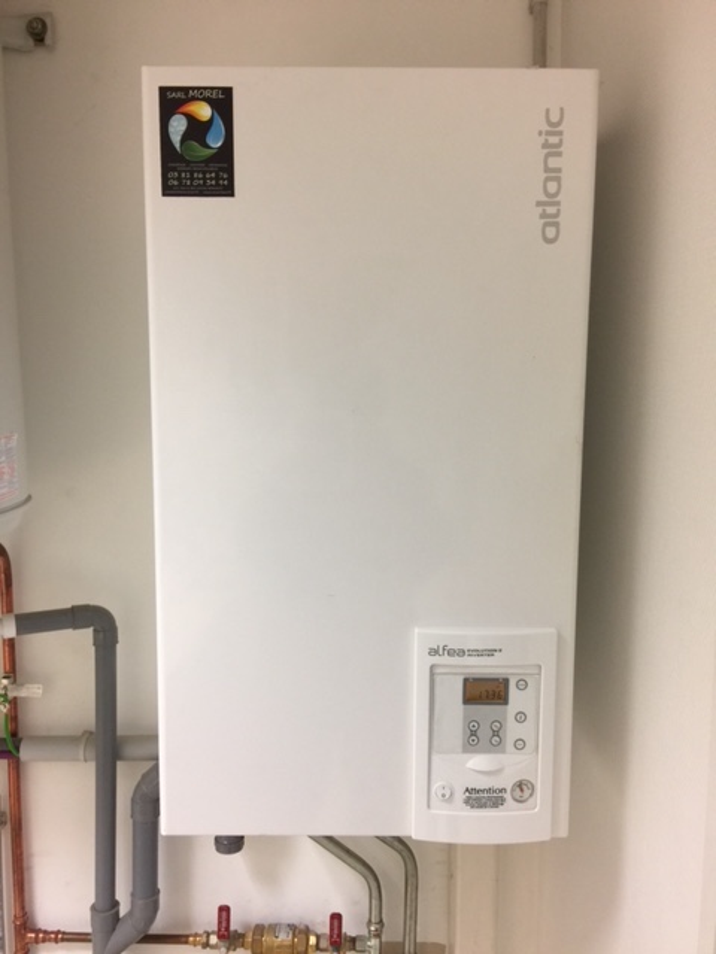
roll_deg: +0.3
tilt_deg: -6.9
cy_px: 477
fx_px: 800
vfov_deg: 61.7
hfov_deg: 48.2
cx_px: 358
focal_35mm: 29
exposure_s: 1/33
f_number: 2.2
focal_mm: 4.15
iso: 50
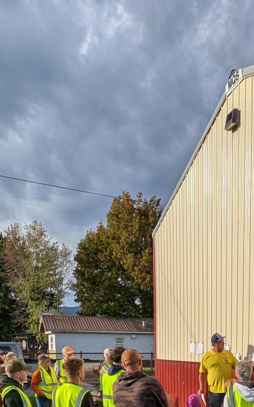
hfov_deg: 28.5
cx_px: 206
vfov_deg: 40.0
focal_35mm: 44
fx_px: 487
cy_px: 403
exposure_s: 1/1605
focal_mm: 1.83
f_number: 2.2
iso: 50
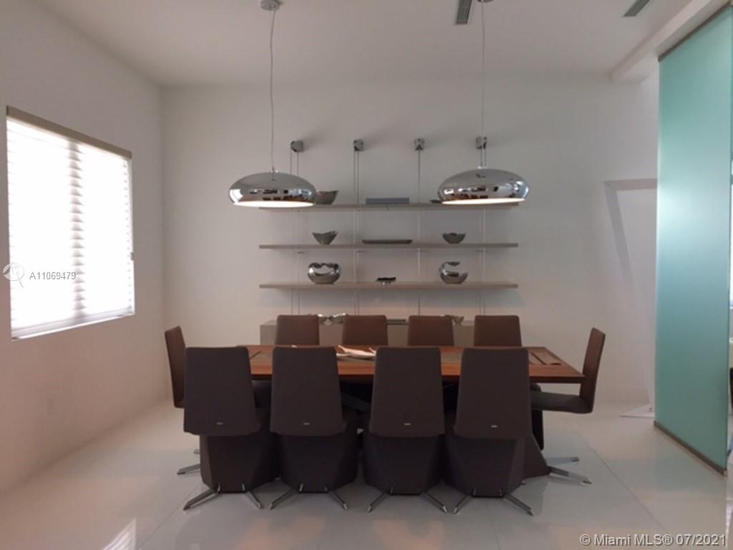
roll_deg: -0.2
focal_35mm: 29
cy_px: 275
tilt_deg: +0.1
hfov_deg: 61.7
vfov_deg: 48.2
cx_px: 366
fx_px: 614
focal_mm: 4.15
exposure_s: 1/30
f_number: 2.2
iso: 32
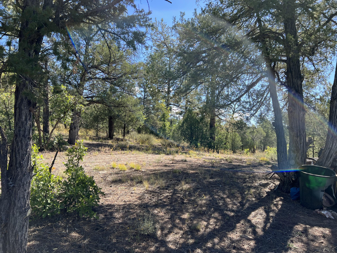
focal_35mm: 26
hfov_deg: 67.3
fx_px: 253
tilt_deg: +3.1
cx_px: 168
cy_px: 126
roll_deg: -1.4
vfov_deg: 53.1
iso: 50
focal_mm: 5.7
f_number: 1.5
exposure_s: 1/1009
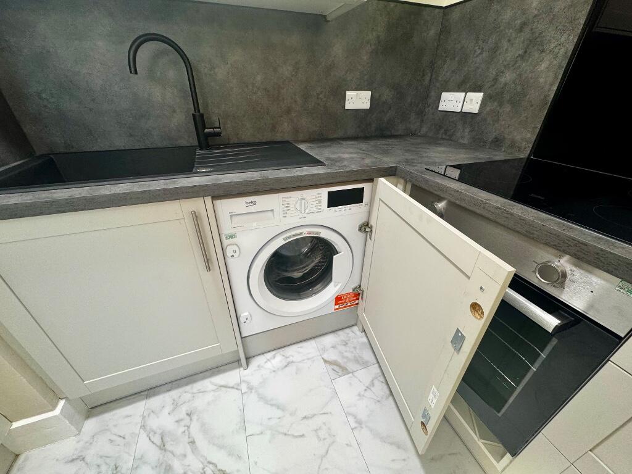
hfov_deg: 102.1
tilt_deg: -30.0
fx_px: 256
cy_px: 237
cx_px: 316
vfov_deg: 85.7
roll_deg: -0.2
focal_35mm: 14
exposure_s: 1/50
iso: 200
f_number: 2.2
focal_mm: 2.22
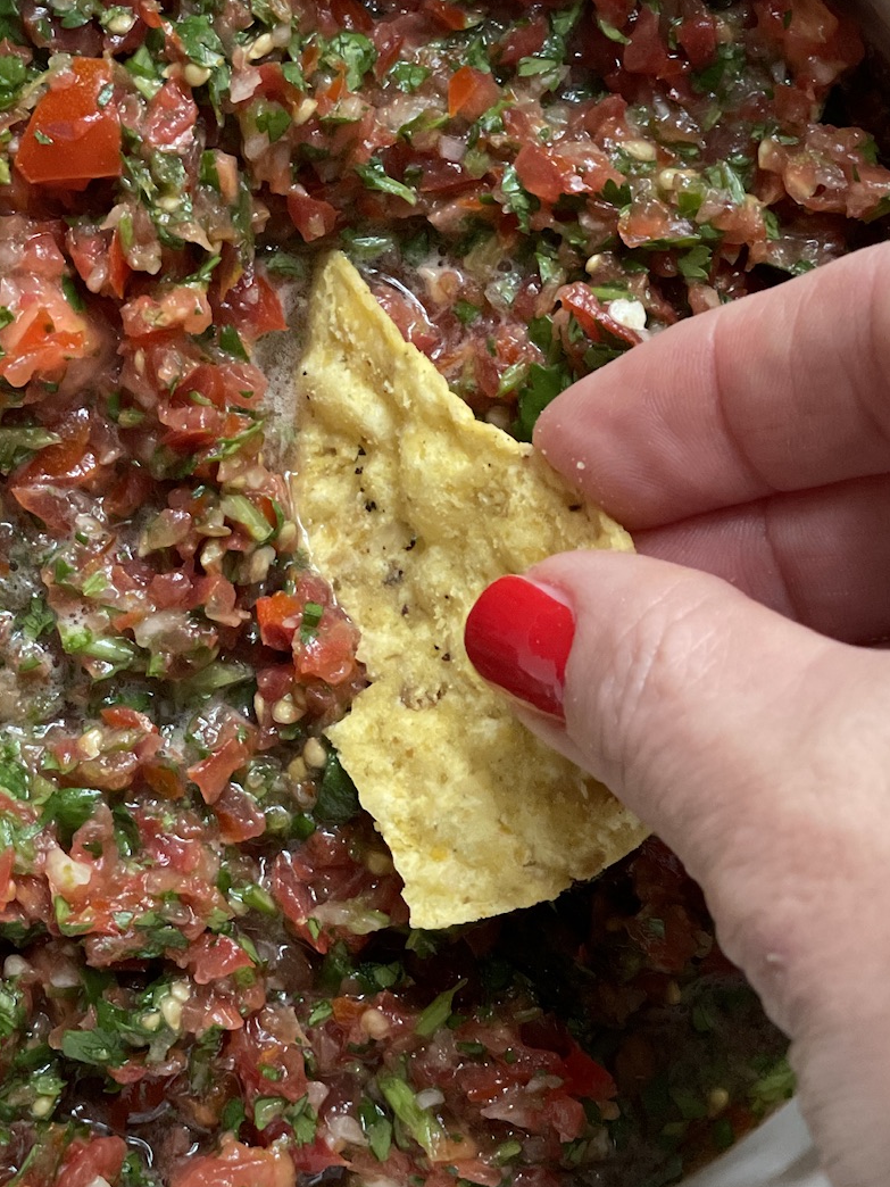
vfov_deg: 19.2
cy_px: 506
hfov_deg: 14.5
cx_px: 300
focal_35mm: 102
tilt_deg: -88.0
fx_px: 3497
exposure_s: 1/67
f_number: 2
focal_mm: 6
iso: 250
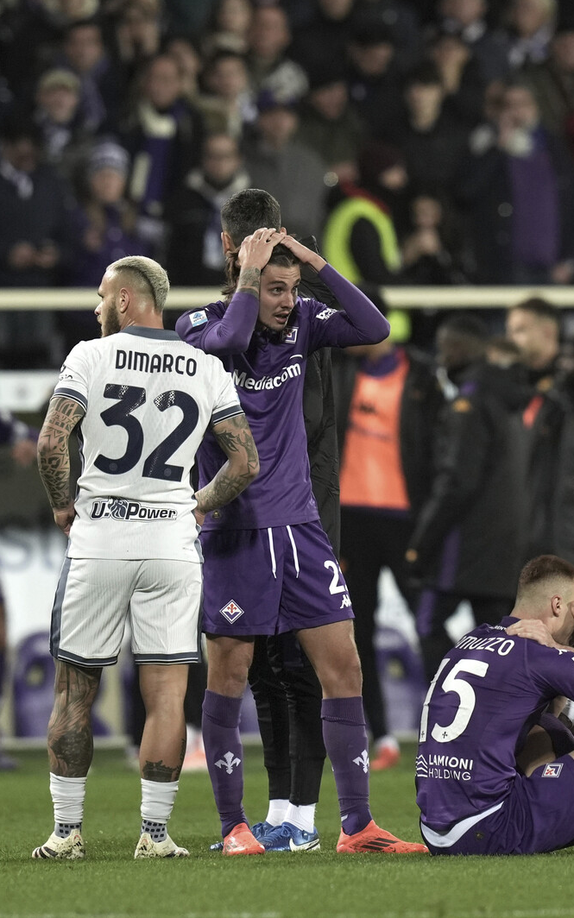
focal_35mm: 613
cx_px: 454
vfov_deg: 3.4
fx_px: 15343
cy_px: 459
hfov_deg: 2.1
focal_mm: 400
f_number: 3.5
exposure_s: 1/1600
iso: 2000
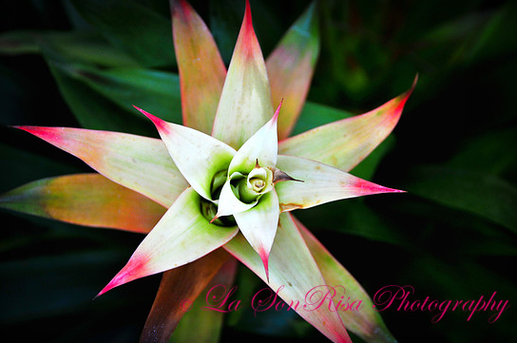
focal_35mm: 112
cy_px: 178
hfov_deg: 18.3
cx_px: 259
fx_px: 1606
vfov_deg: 12.2
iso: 200
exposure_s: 1/125
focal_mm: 70
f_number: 5
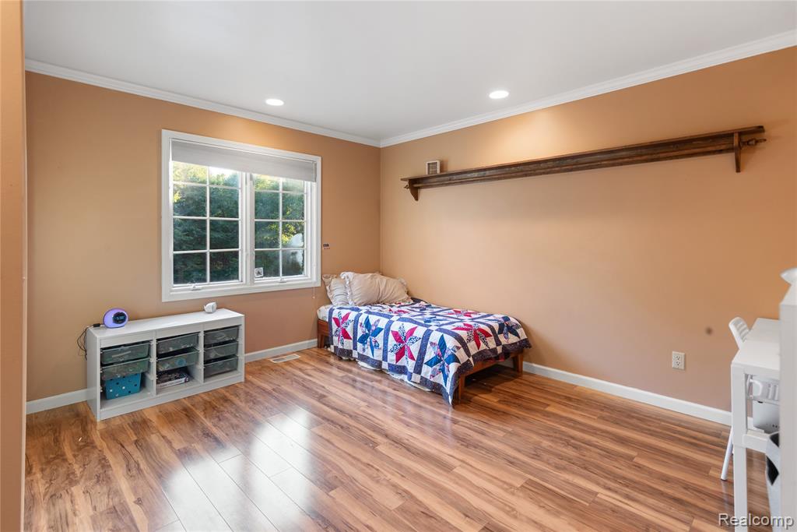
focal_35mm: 17
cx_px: 398
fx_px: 376
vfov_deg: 70.5
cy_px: 266
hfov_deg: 93.3
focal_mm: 17
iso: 320
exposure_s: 1/4
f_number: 9
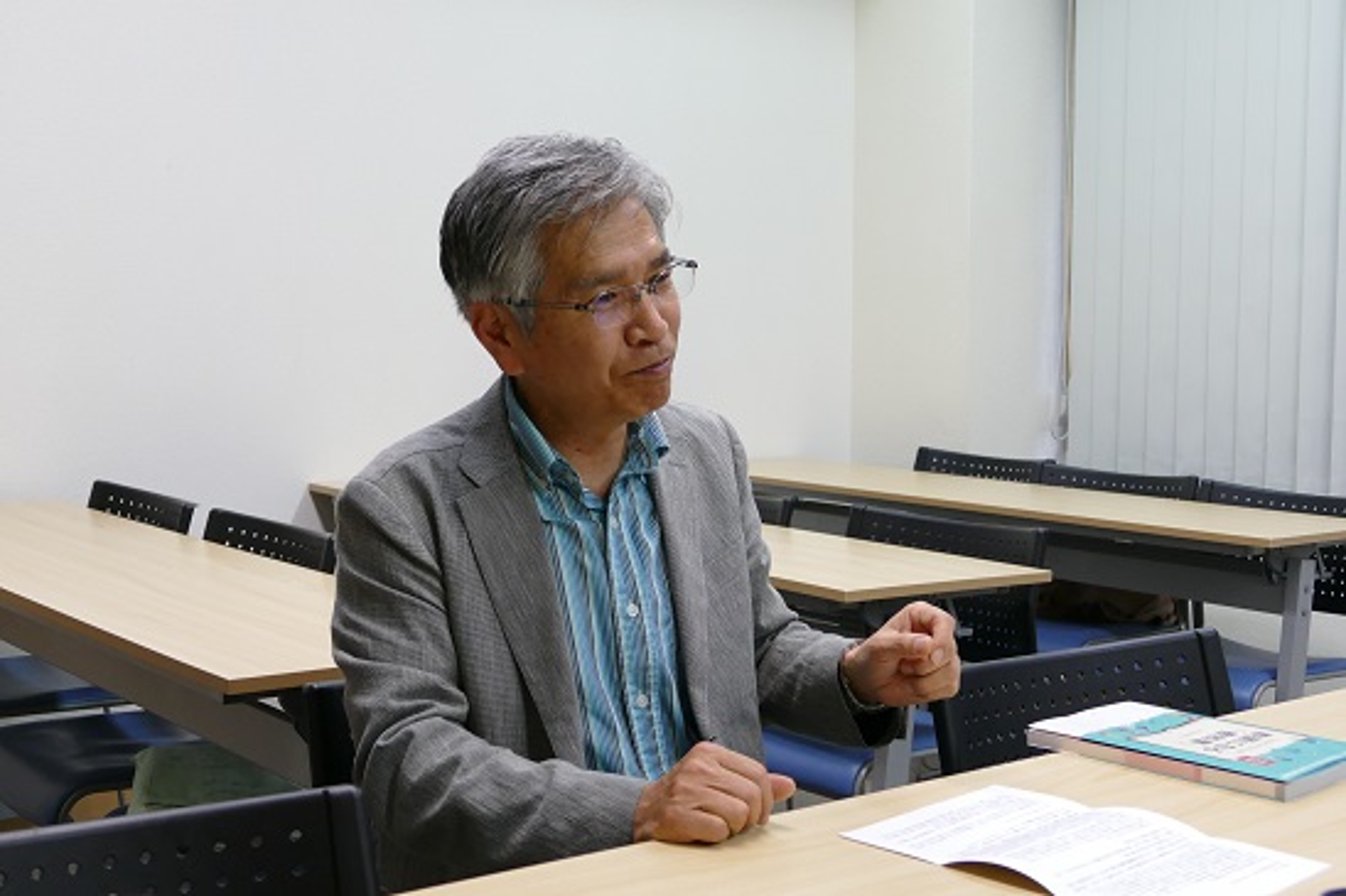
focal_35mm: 45
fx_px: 1682
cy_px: 448
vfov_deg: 29.8
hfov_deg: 43.6
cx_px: 673
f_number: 3.2
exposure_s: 1/125
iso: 640
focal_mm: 16.49
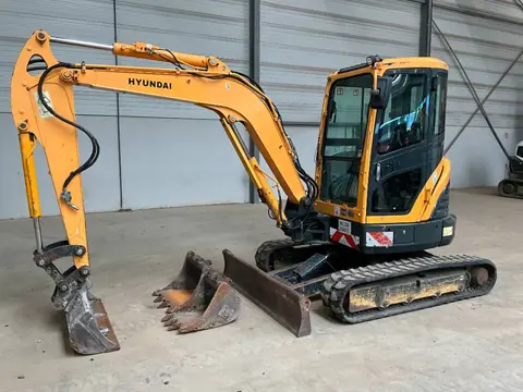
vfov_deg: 48.2
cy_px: 196
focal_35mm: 29
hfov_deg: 61.7
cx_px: 262
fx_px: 438
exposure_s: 1/76
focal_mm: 3
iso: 64
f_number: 1.8
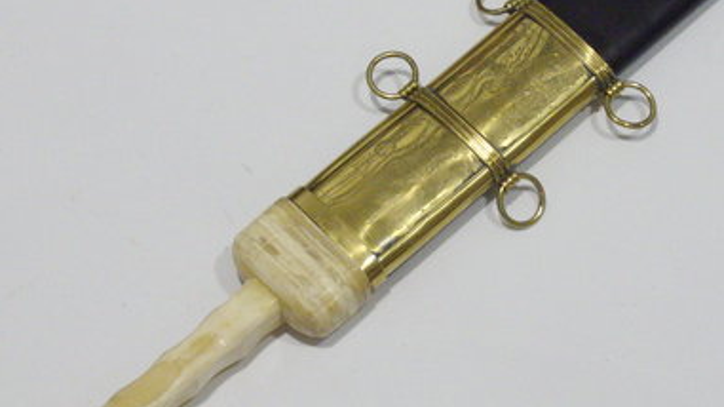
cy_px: 85
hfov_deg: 15.3
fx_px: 2687
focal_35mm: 140
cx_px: 542
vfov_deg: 8.6
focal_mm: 11.3
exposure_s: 1/80
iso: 320
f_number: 3.8
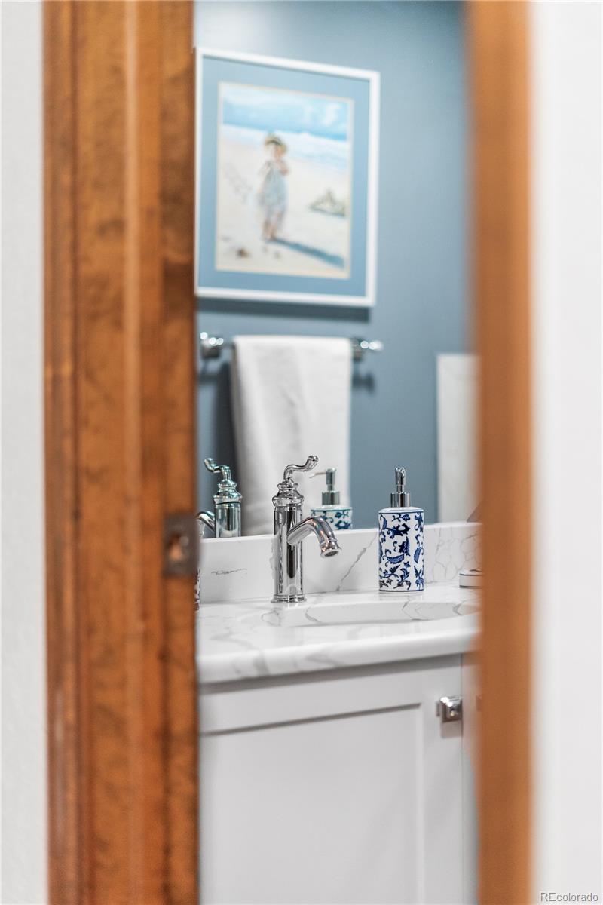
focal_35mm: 50
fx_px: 1256
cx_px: 302
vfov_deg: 39.6
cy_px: 452
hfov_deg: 27.0
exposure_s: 1/320
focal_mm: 50
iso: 1600
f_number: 1.8
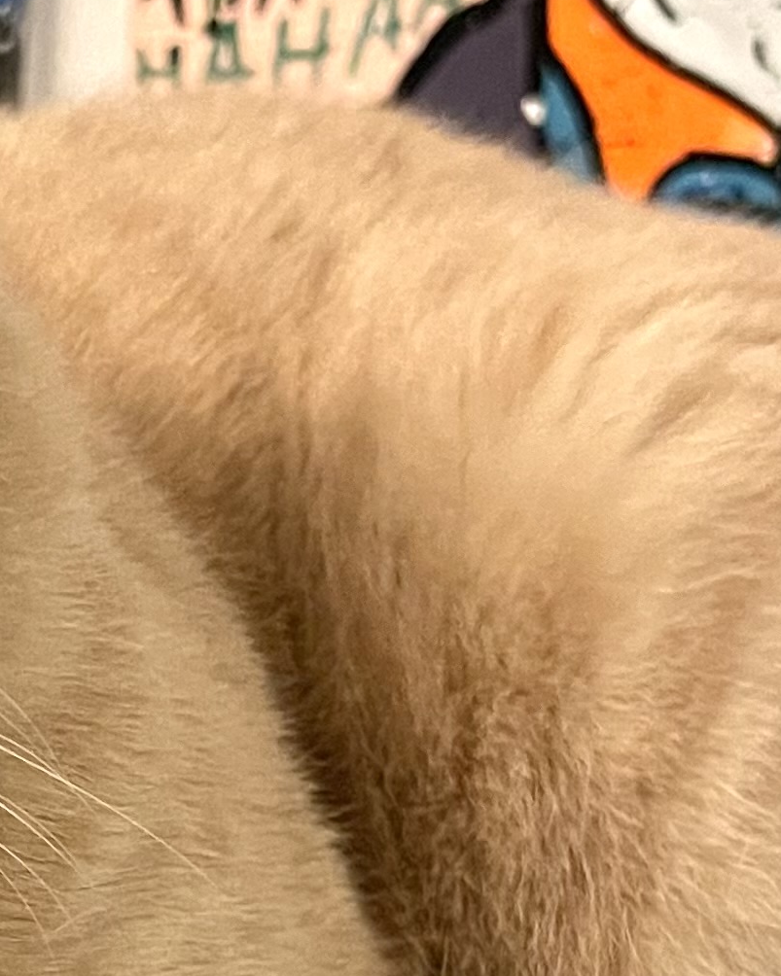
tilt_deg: -16.5
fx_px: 2832
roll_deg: -1.5
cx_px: -72
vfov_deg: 19.1
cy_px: 934
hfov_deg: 15.3
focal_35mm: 98
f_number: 1.6
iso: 500
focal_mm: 5.1
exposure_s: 1/30
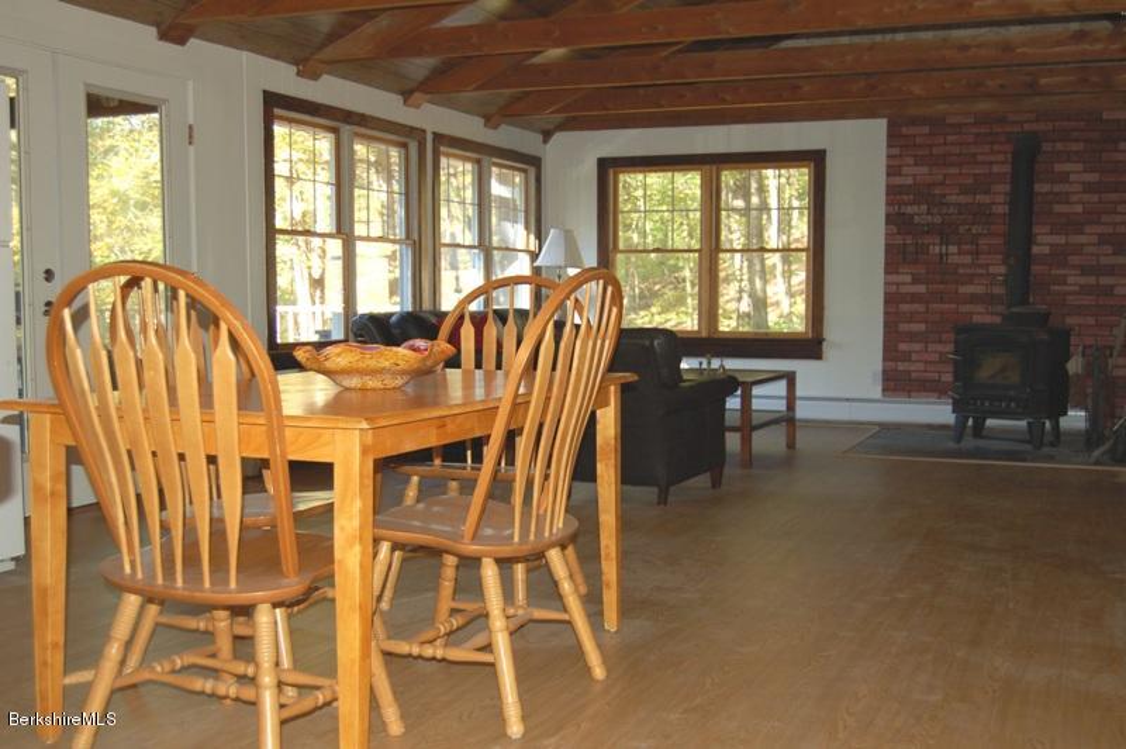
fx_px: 1313
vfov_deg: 31.8
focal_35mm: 42
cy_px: 374
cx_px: 563
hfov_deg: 46.4
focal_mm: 28
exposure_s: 1/60
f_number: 4.2
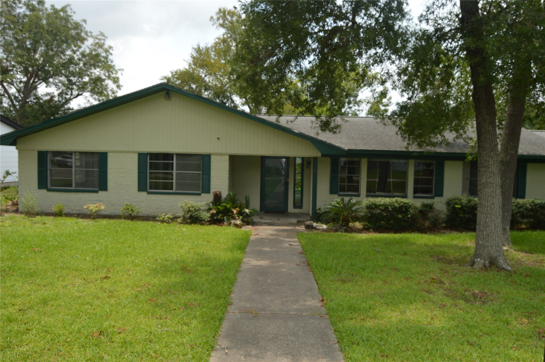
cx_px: 272
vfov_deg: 47.8
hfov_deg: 67.4
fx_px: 408
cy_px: 181
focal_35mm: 27
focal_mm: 18
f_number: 8
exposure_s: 1/200
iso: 100
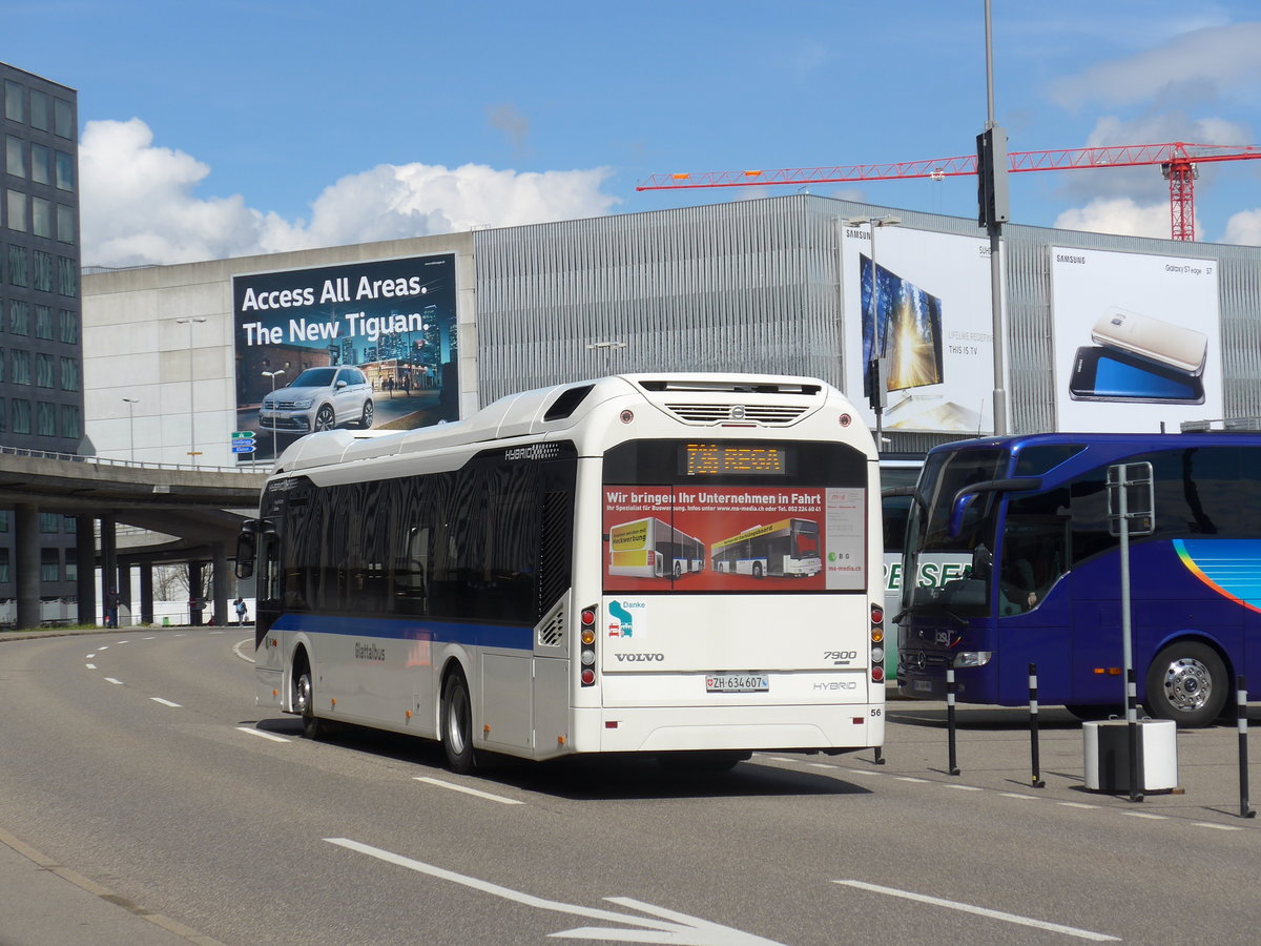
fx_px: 3133
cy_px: 473
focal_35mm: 86
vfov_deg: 17.2
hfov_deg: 22.8
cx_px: 630
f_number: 4.5
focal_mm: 17
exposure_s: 1/1000
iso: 80
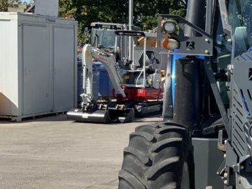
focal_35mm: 80
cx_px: 340
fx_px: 582
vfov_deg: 18.4
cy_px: 105
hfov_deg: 21.7
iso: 16
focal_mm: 3
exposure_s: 1/1577
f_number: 1.8
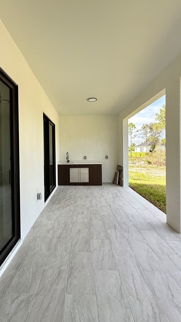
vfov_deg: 95.9
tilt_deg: +0.3
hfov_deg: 63.7
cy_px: 153
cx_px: 78
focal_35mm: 17
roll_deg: +0.8
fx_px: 145
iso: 64
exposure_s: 1/522
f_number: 2.2
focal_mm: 2.22
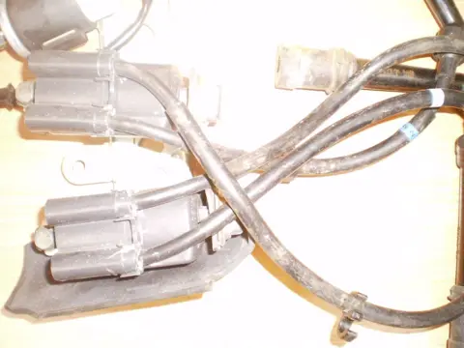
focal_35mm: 36
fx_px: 483
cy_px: 174
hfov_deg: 51.4
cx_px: 232
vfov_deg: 39.7
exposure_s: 1/30
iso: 80
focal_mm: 6.3
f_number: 3.1
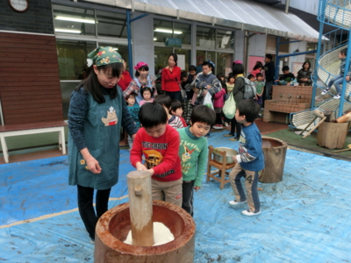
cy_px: 132
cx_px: 176
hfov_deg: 71.6
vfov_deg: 56.8
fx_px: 243
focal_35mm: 24
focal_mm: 4.24
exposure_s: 1/250
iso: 80
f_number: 3
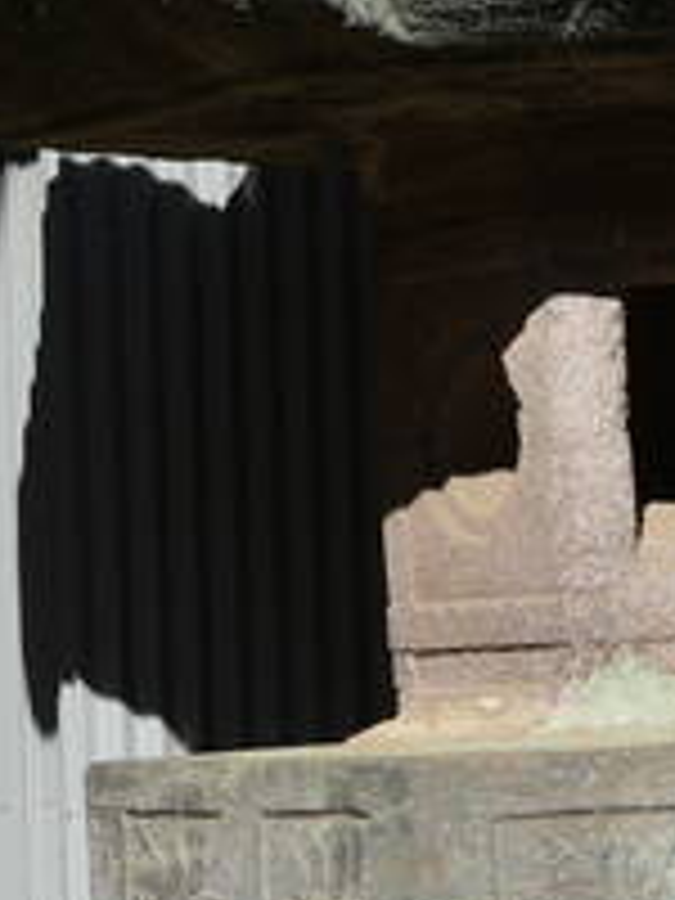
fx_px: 5940
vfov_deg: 8.6
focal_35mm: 228
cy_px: 788
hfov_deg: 6.5
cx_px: 760
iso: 100
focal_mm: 31
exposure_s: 1/320
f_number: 6.3
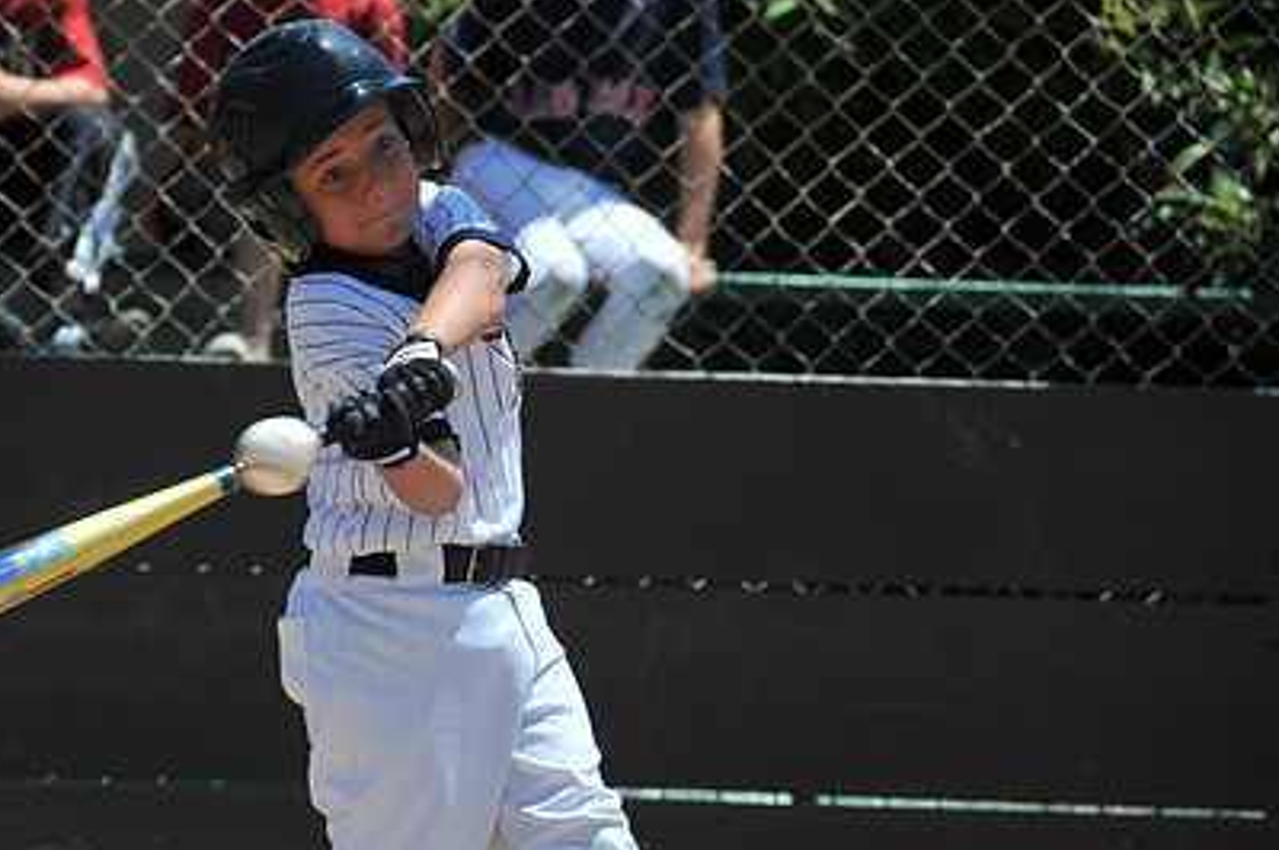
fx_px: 15441
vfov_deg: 3.2
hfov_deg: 4.7
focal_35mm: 435
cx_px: 390
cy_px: 500
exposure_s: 1/1000
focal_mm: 200
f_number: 5.6
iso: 200
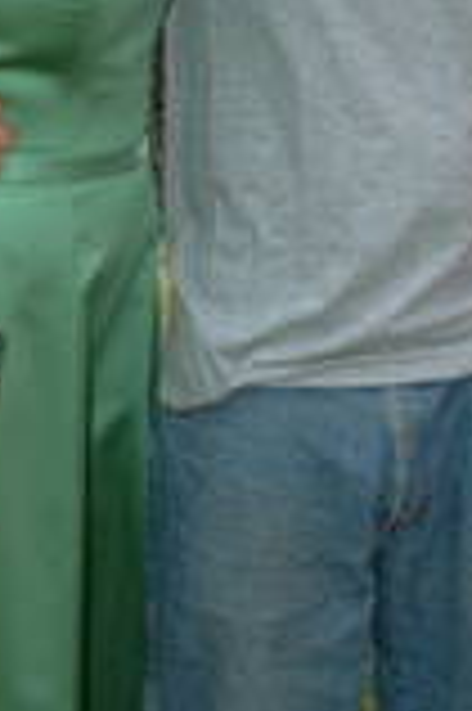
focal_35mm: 134
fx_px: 2641
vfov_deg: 15.3
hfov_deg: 10.1
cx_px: 524
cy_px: 315
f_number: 4.5
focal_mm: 22
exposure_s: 1/500
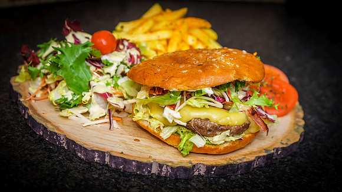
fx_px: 746
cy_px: 107
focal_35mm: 82
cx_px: 183
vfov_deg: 14.7
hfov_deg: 25.8
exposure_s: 1/250
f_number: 4
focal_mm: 60
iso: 100
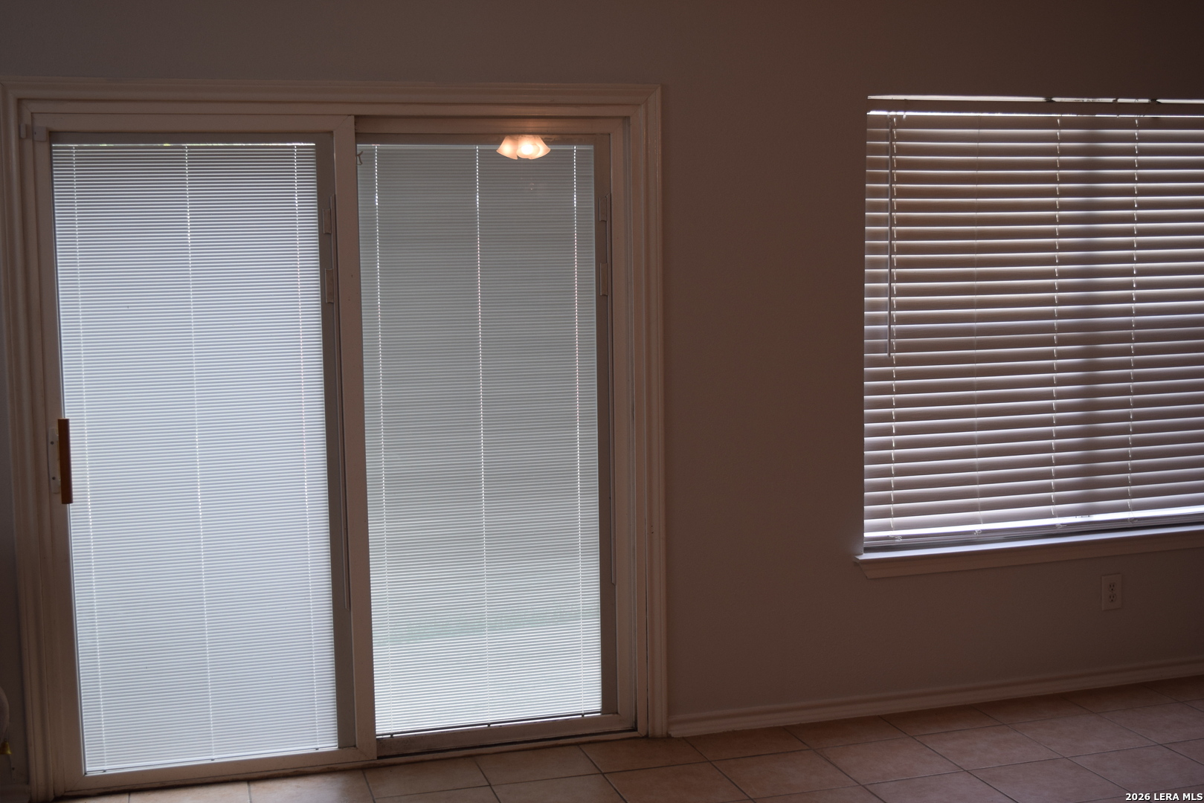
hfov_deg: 45.0
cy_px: 402
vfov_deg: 30.9
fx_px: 1455
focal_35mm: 44
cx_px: 602
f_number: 5.6
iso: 400
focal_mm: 29
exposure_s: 1/125
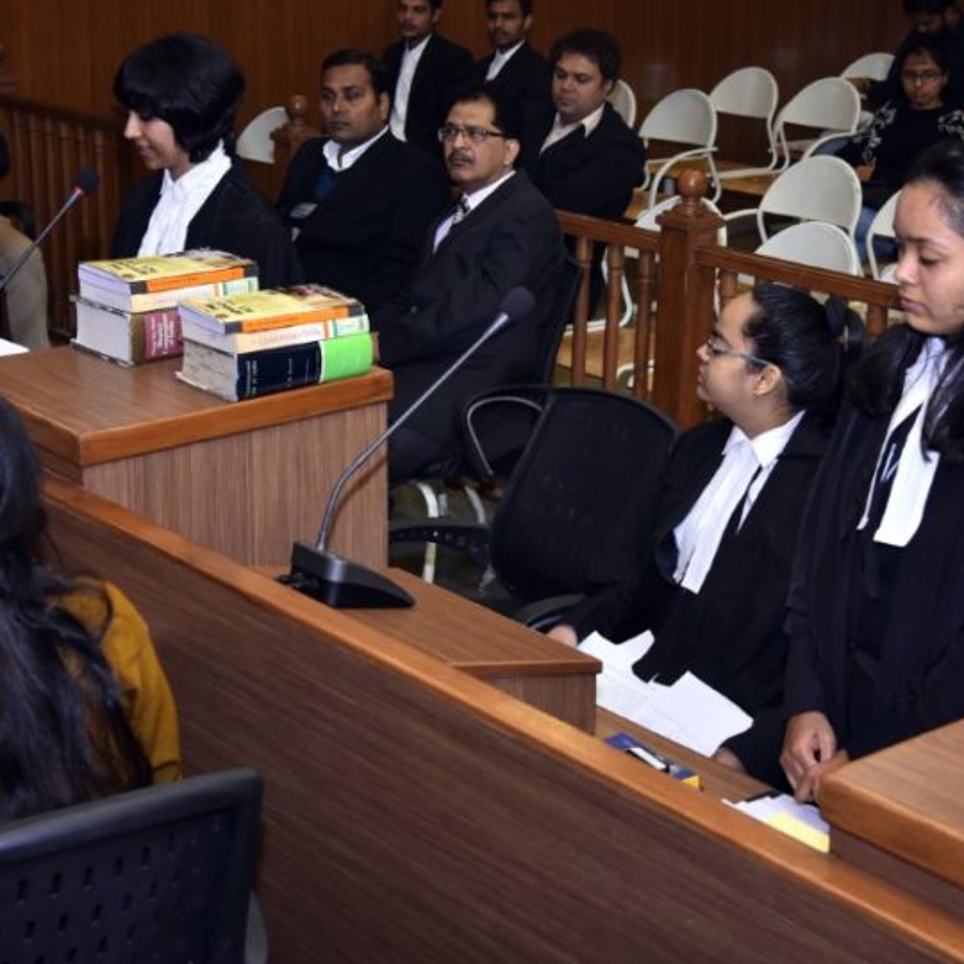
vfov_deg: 24.3
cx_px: 482
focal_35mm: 71
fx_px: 2237
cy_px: 384
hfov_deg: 24.3
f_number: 5.6
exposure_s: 1/200
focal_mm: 44
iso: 800
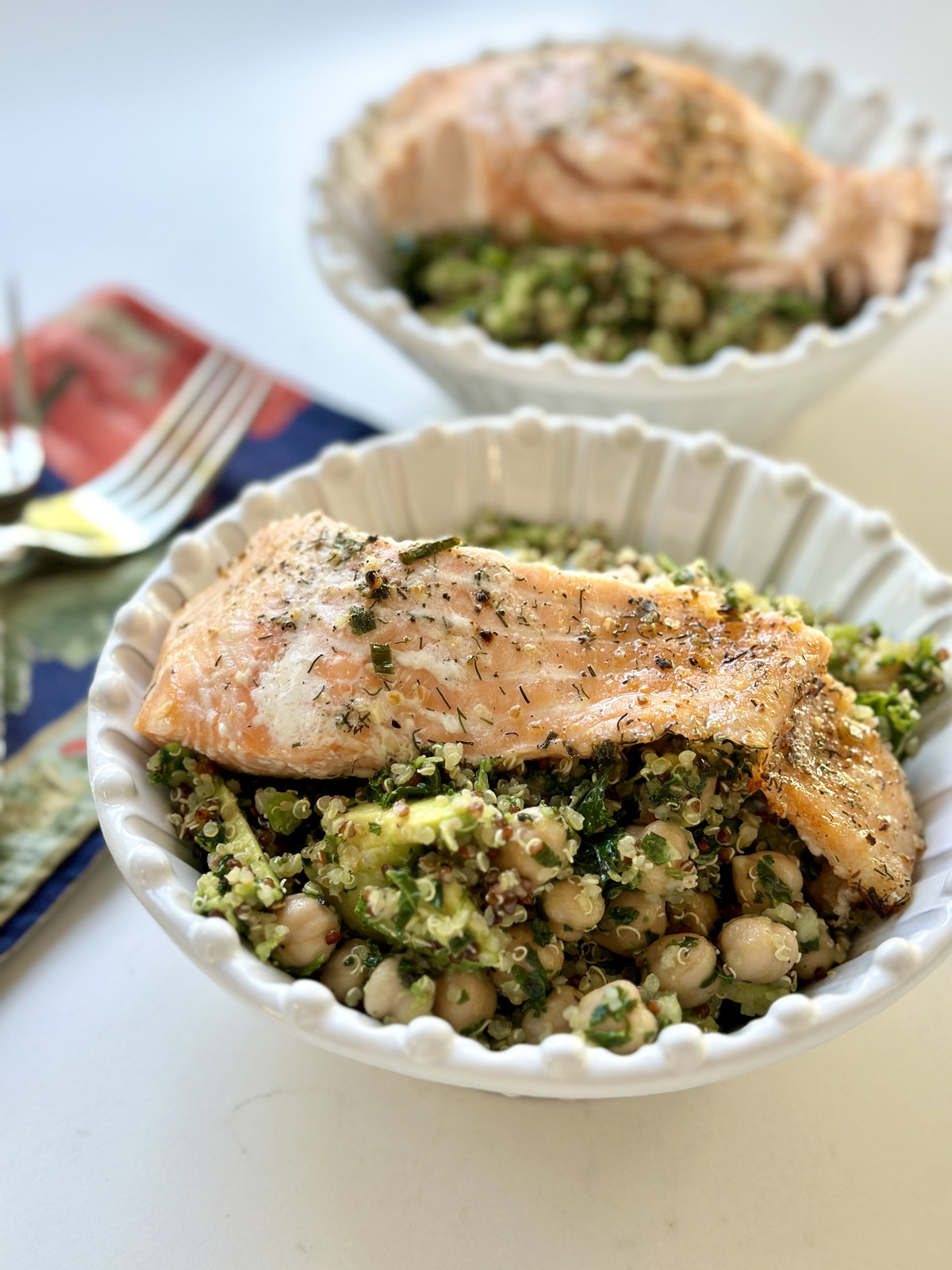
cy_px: 635
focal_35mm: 48
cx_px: 476
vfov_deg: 39.7
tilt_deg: -43.7
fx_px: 1760
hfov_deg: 30.3
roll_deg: +0.8
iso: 100
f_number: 1.78
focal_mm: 6.86
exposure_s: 1/121
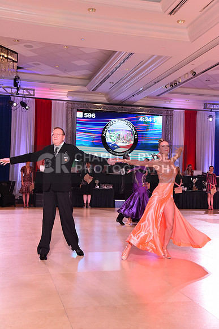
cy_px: 164
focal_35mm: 44
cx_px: 110
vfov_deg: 44.5
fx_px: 401
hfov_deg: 30.5
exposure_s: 1/250
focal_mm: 44
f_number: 6.3
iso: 2500
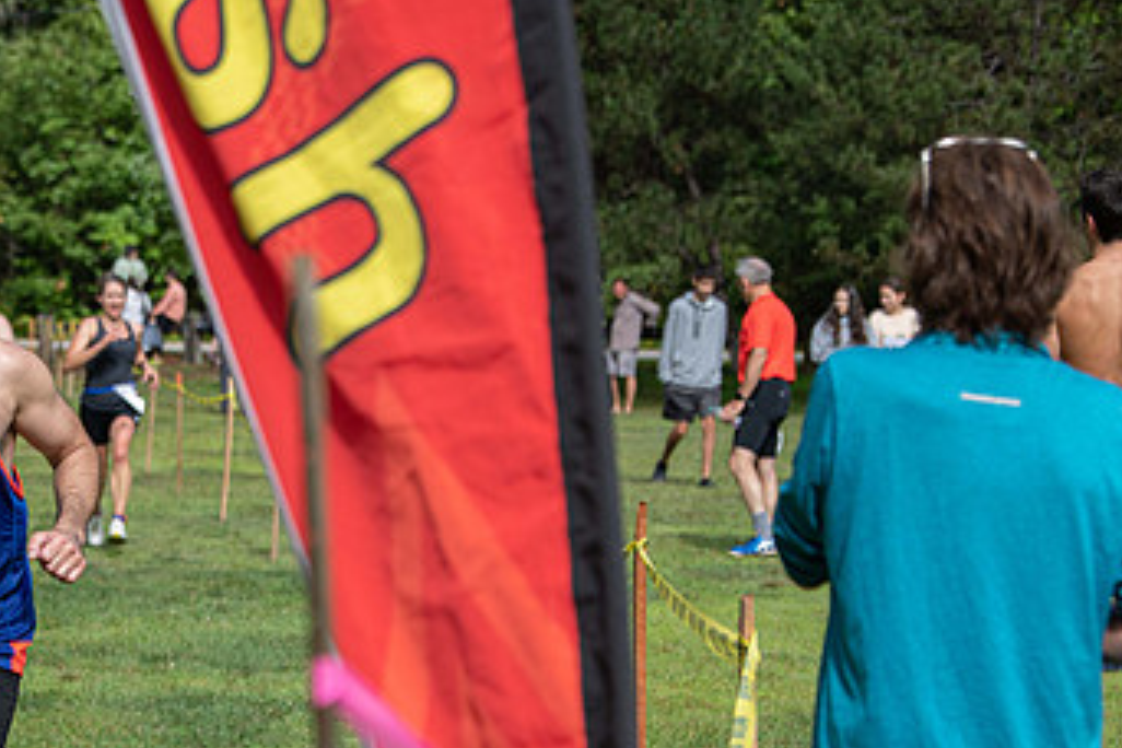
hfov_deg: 13.1
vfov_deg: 8.8
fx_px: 4862
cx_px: 239
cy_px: 595
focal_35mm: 156
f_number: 5
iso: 200
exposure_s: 1/1000
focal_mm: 92
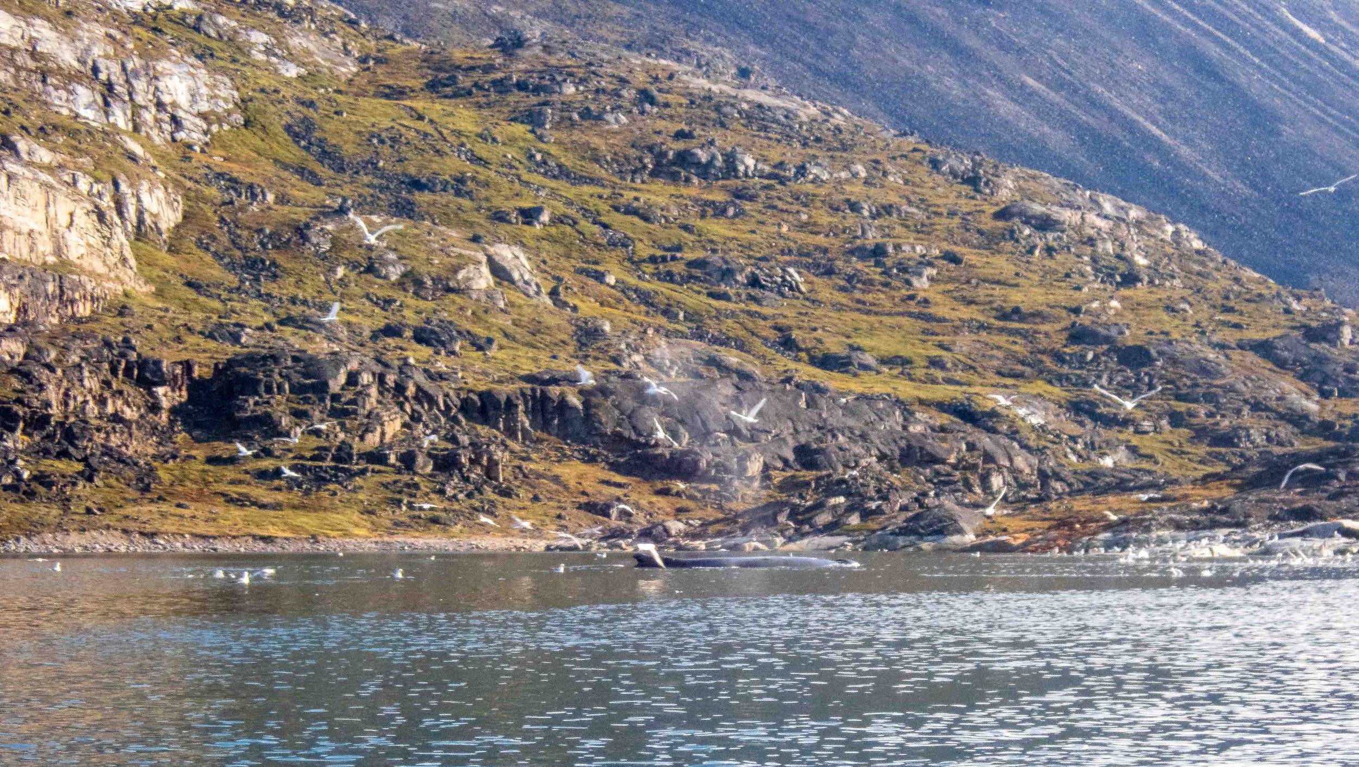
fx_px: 3962
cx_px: 678
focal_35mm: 110
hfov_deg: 19.5
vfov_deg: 11.0
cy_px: 504
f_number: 18
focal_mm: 18
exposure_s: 1/100
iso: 500
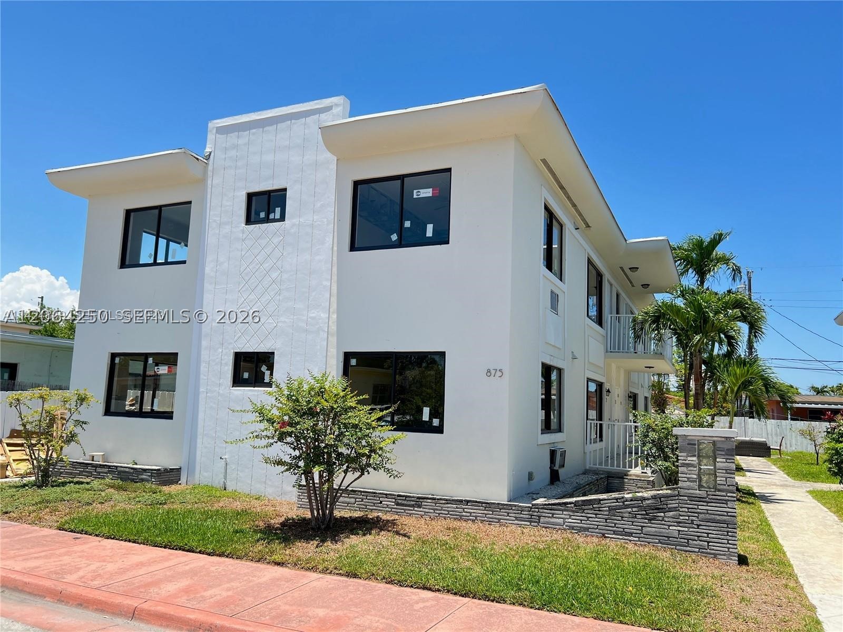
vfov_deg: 53.1
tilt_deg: +7.9
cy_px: 316
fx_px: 633
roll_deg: -1.8
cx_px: 422
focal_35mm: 26
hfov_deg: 67.3
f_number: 1.5
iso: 50
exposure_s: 1/2123
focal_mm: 5.7
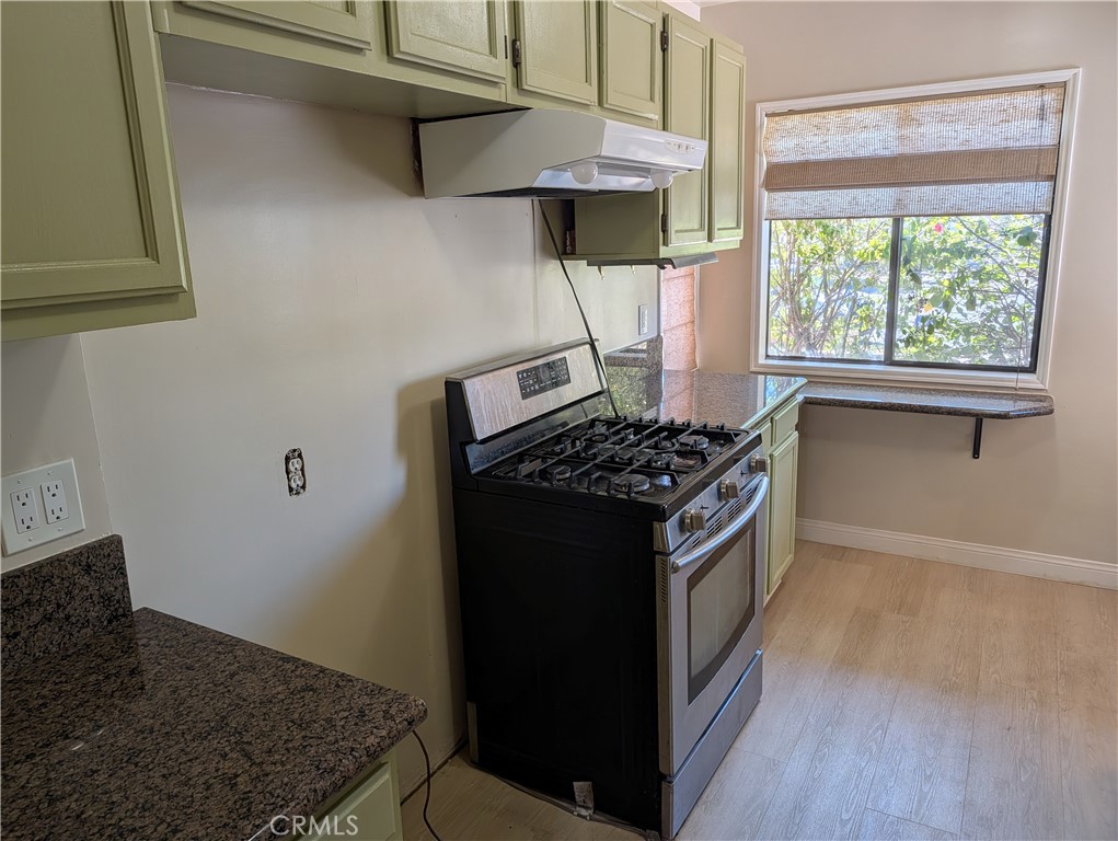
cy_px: 420
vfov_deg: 56.9
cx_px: 559
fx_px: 776
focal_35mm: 24
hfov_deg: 71.5
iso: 28
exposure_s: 1/259
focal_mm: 6.9
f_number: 1.68
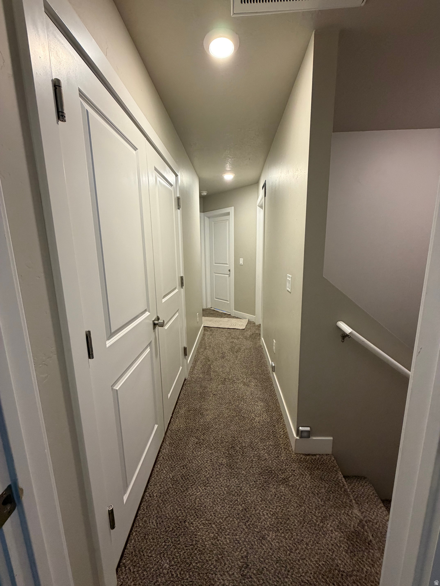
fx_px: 237
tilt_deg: -10.8
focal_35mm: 14
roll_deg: +1.6
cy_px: 293
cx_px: 220
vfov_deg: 102.1
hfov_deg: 85.7
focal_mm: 2.22
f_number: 2.2
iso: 320
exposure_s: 1/60
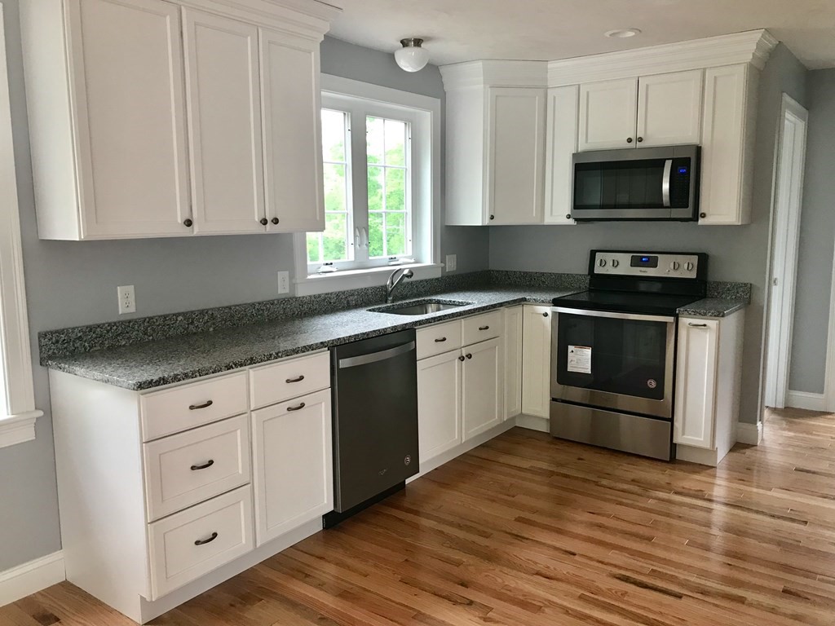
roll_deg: +0.1
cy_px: 313
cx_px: 418
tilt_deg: -7.2
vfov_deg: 49.7
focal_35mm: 28
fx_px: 675
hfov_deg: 63.4
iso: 40
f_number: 1.8
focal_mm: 3.99
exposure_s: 1/24
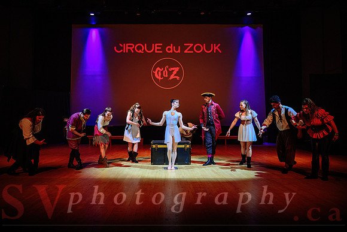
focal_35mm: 26
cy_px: 110
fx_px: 247
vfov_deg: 50.2
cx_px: 165
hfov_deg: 70.2
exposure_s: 1/320
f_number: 2.8
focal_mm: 24
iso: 1600
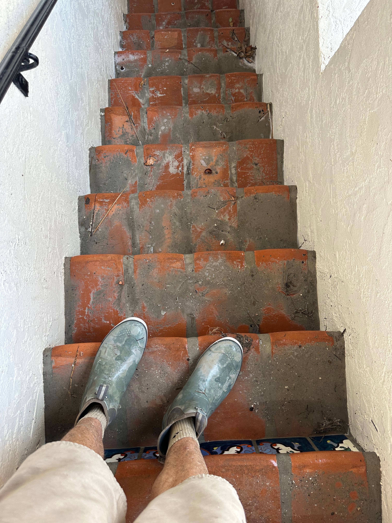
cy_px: 262
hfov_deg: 56.8
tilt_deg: -87.8
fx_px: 362
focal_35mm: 24
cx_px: 196
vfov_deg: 71.6
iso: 125
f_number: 1.78
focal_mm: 6.86
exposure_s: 1/172
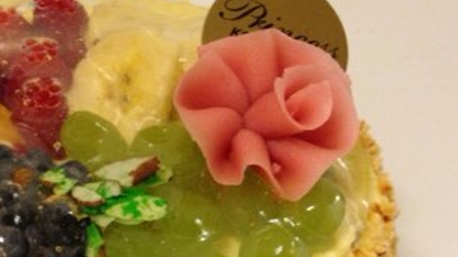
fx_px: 922
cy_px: 305
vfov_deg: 15.3
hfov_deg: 27.1
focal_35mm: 76
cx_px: 70
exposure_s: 1/20
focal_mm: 4.12
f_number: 2.4
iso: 250
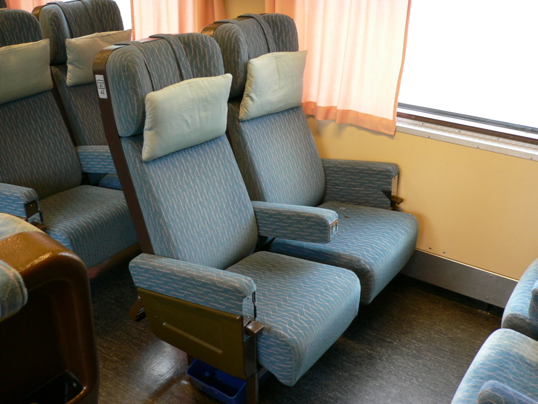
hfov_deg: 52.6
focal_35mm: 35
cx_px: 269
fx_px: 544
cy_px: 202
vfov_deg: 40.7
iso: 100
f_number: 2.8
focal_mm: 5.8
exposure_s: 1/8
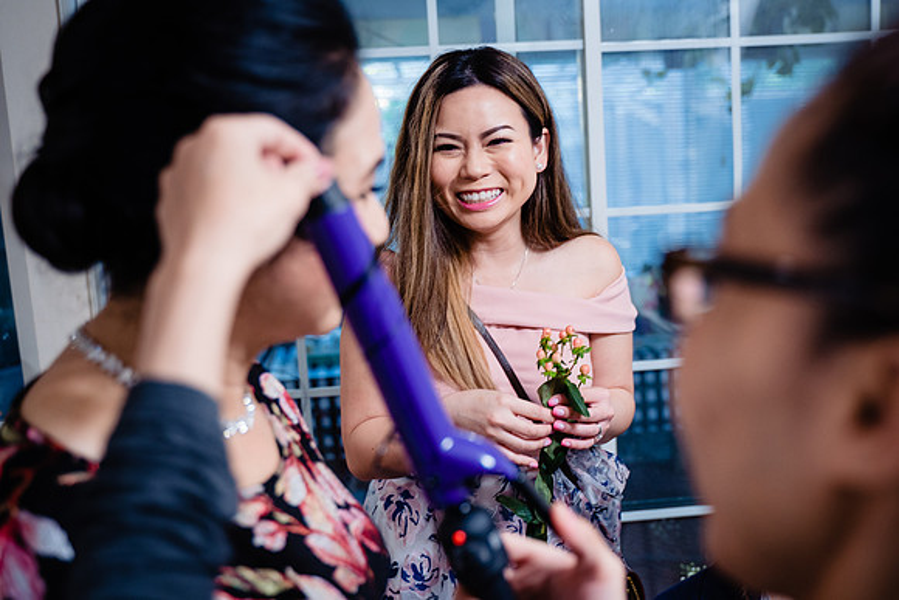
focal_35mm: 43
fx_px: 1074
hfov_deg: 45.3
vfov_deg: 31.2
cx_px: 522
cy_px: 313
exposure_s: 1/125
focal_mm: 37
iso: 1250
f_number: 2.8
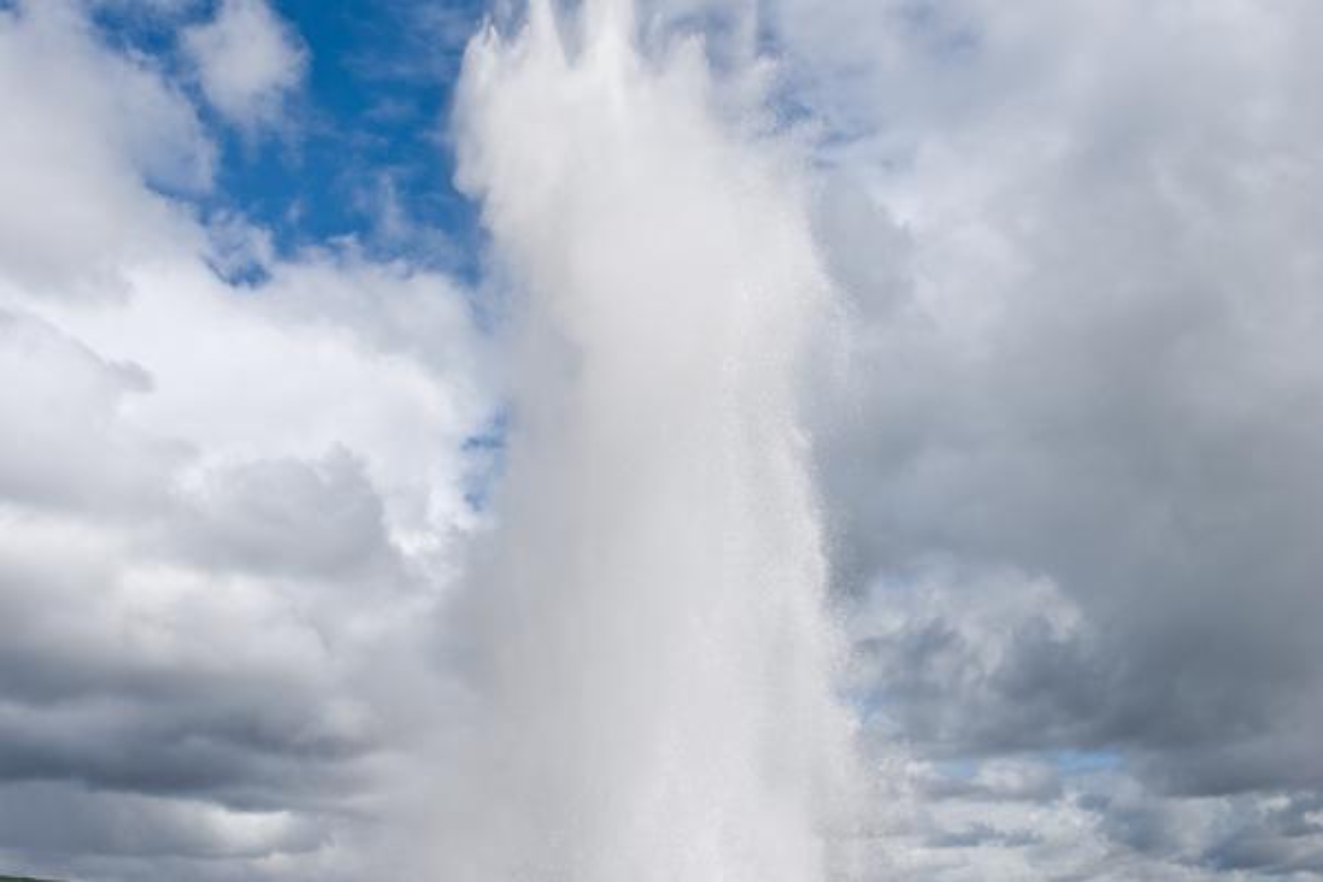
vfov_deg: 47.9
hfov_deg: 67.4
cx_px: 662
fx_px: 992
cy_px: 441
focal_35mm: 27
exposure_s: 1/320
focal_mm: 18
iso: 100
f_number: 9
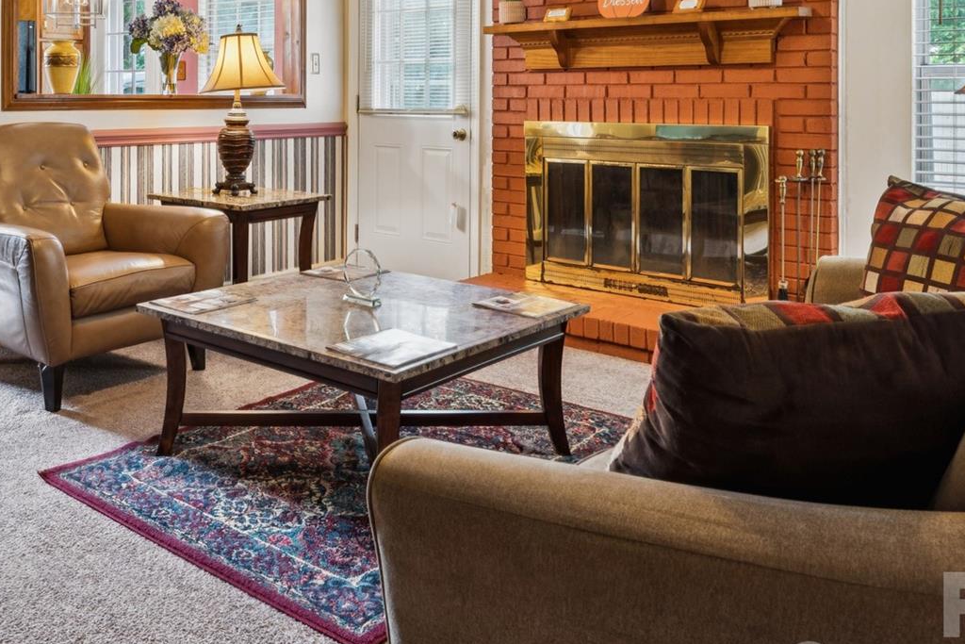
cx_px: 279
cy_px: 114
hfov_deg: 54.5
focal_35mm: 34
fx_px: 901
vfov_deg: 37.7
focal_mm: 16.8
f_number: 13
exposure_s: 1/1.25
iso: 200
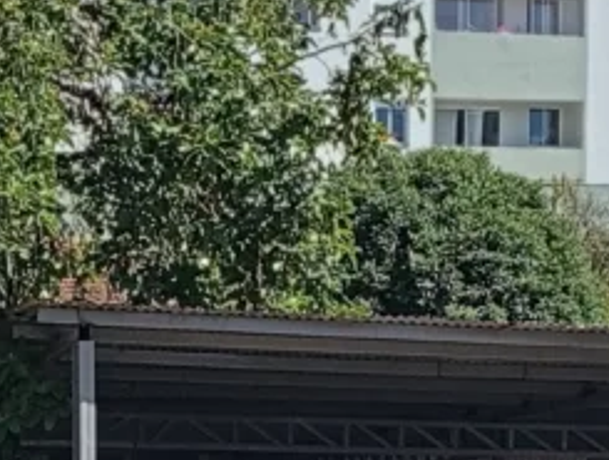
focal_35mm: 169
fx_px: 2981
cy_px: 602
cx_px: 239
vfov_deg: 8.7
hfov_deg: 11.7
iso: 52
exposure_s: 1/495
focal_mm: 3.98
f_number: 1.8
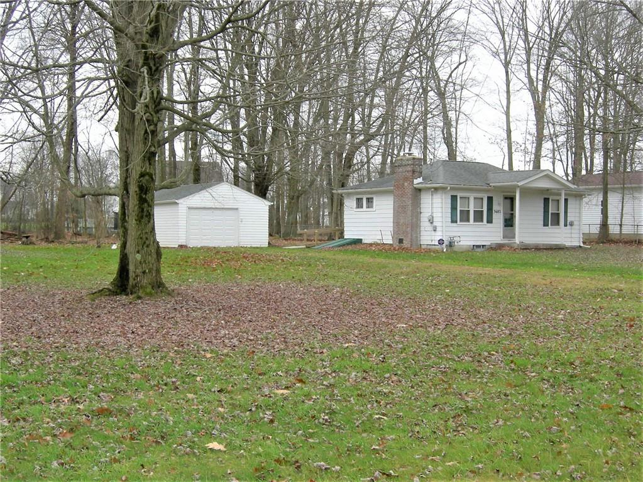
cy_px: 241
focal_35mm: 44
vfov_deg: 32.9
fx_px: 817
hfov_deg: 43.0
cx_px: 322
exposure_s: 1/143
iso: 64
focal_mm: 9.1
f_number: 4.6
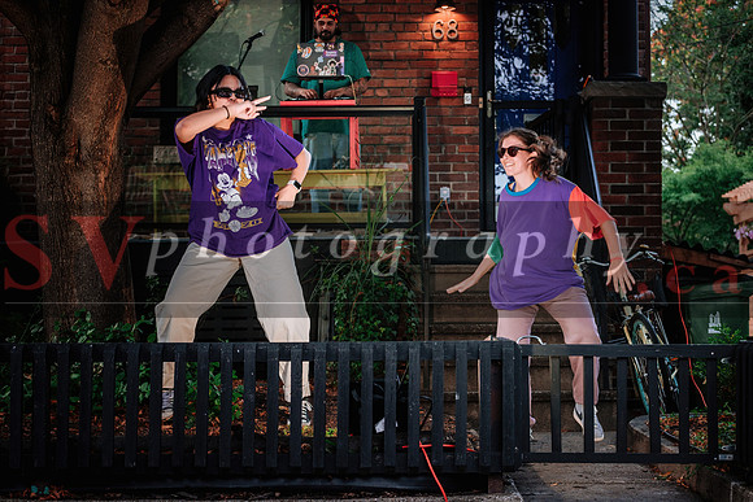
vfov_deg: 18.2
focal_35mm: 75
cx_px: 376
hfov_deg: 27.0
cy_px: 251
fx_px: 1569
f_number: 2.8
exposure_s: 1/200
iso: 400
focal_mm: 50
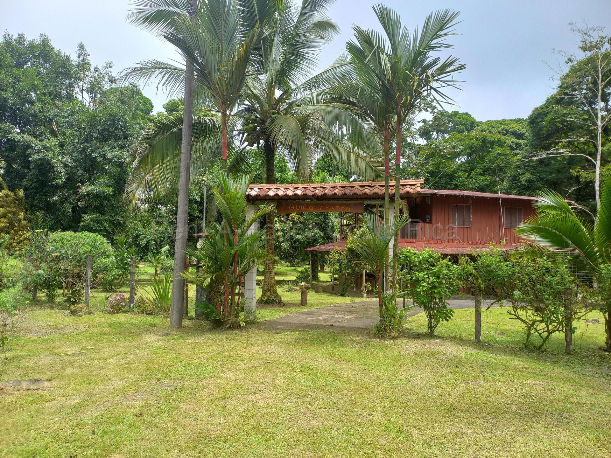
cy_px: 229
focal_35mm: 25
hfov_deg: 69.4
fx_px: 441
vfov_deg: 54.9
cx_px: 306
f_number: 1.8
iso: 50
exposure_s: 1/542
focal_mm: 4.65
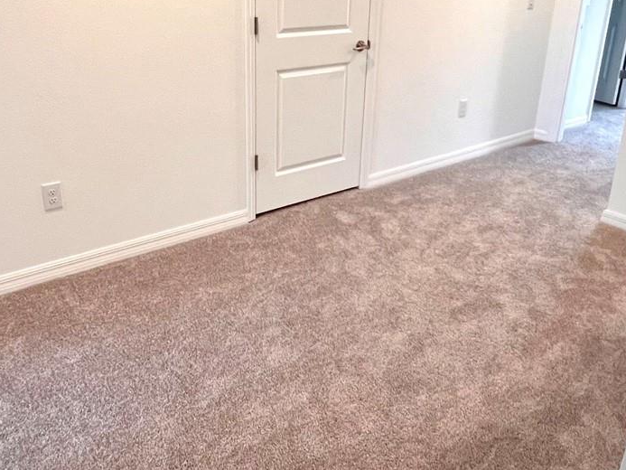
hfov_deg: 59.9
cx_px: 286
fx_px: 543
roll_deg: -1.5
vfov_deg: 46.1
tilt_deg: -17.0
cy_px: 160
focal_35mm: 30
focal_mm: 1.57
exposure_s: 1/120
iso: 200
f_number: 1.8
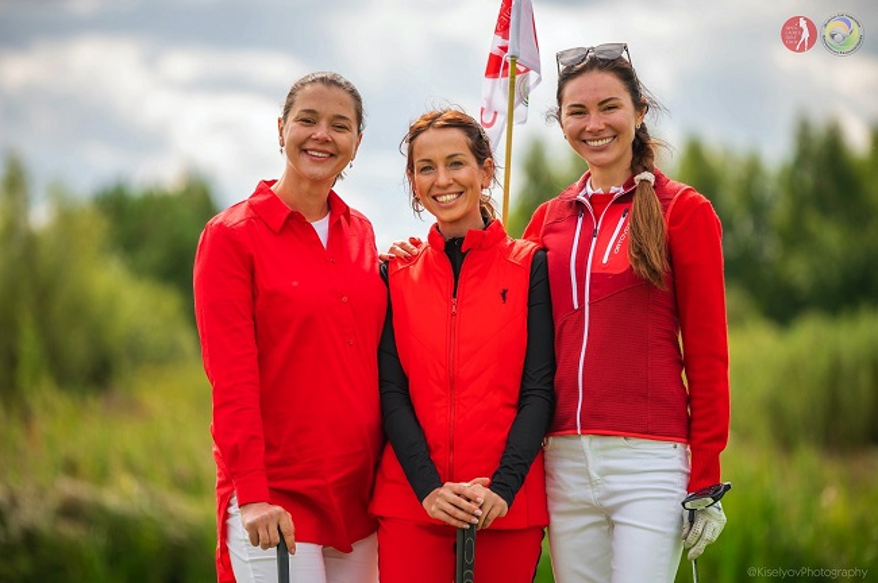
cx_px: 439
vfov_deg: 6.9
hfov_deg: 10.3
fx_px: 4873
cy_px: 292
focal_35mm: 200
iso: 200
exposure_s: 1/1250
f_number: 2.8
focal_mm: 200
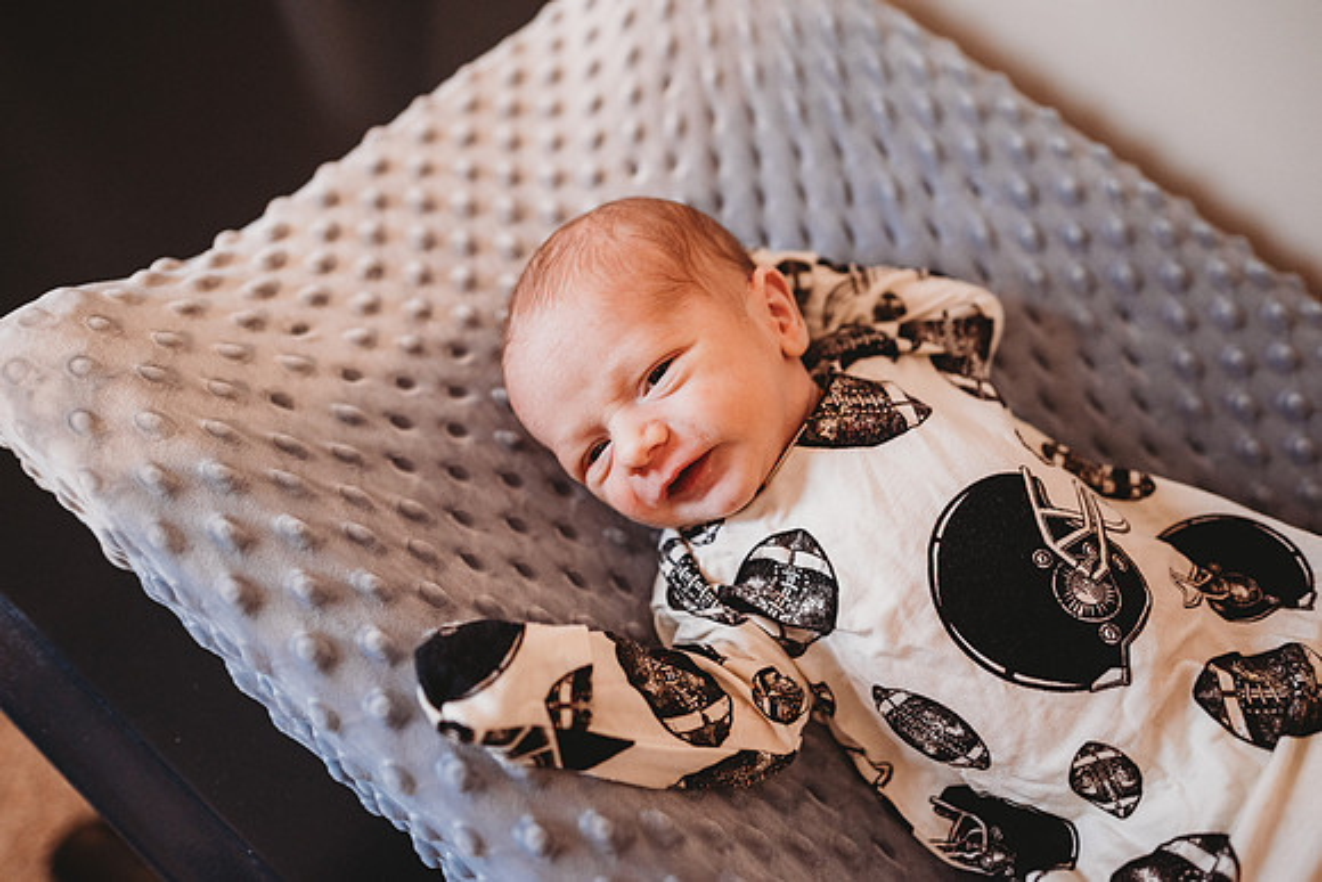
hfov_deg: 73.7
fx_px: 881
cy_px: 441
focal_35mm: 24
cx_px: 661
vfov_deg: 53.2
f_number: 2.2
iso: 800
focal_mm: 24
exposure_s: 1/160
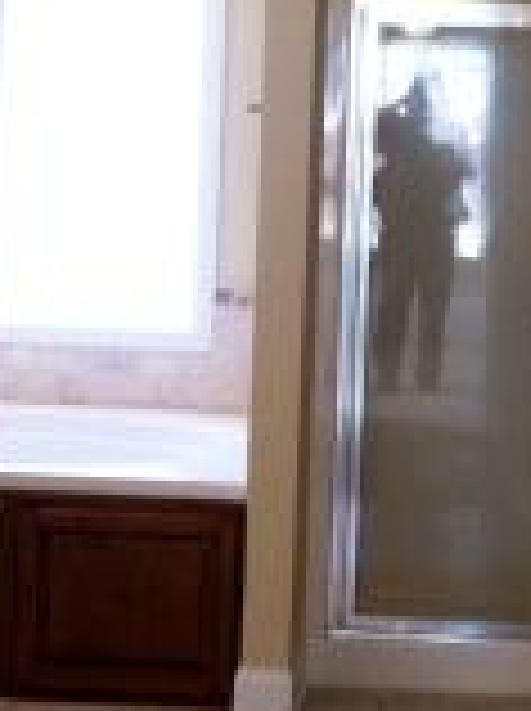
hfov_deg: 14.9
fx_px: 2030
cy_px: 333
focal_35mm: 99
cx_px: 376
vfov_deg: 19.9
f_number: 2.8
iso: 80
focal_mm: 3.85
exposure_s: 1/25
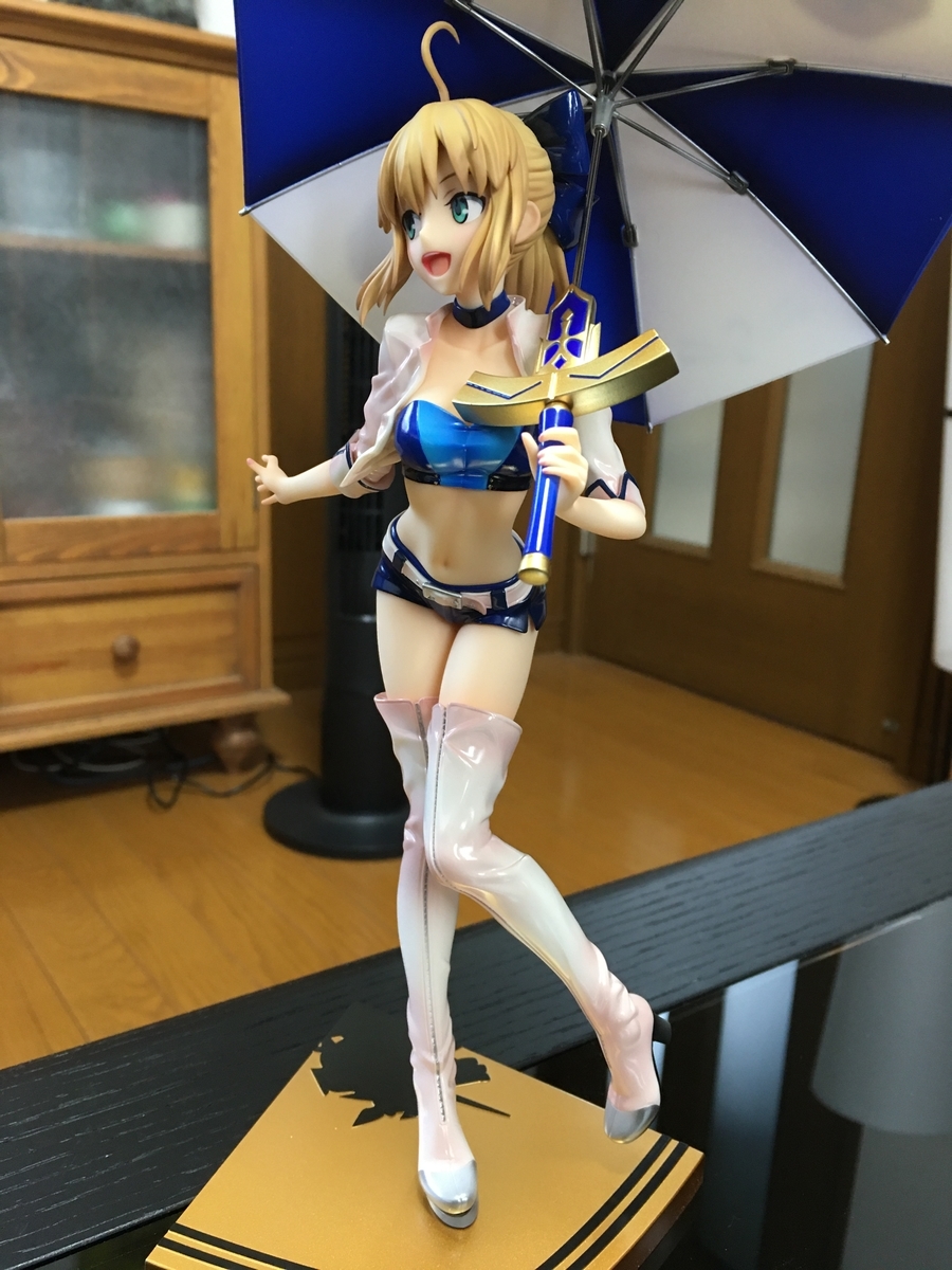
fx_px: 1063
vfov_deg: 61.7
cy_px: 635
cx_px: 476
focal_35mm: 29
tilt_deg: -12.4
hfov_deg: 48.2
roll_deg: -2.1
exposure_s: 1/15
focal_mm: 4.15
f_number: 2.2
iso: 64
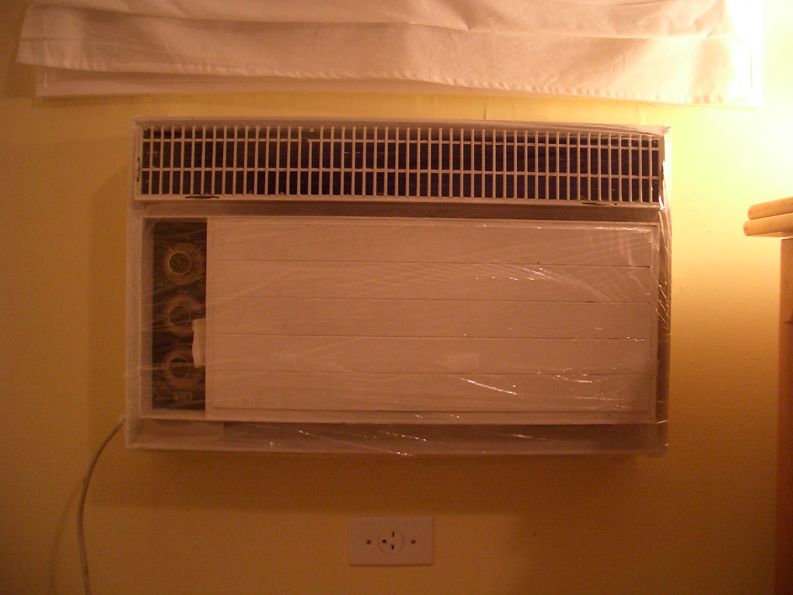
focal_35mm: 35
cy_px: 298
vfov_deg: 40.7
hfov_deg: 52.6
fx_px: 802
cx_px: 396
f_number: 2.6
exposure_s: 1/20
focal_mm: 5.8
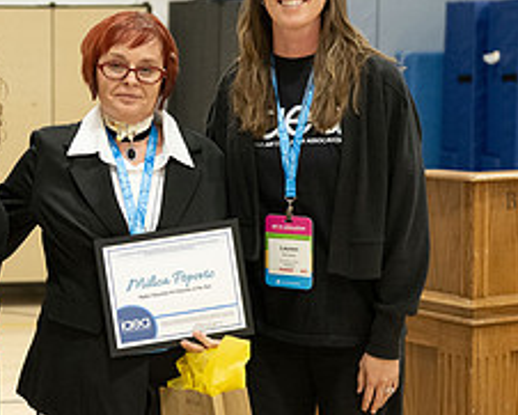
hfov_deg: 17.8
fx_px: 1626
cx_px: 46
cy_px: 198
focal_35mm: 106
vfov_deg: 14.5
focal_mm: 44
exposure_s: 1/250
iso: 3200
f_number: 2.8
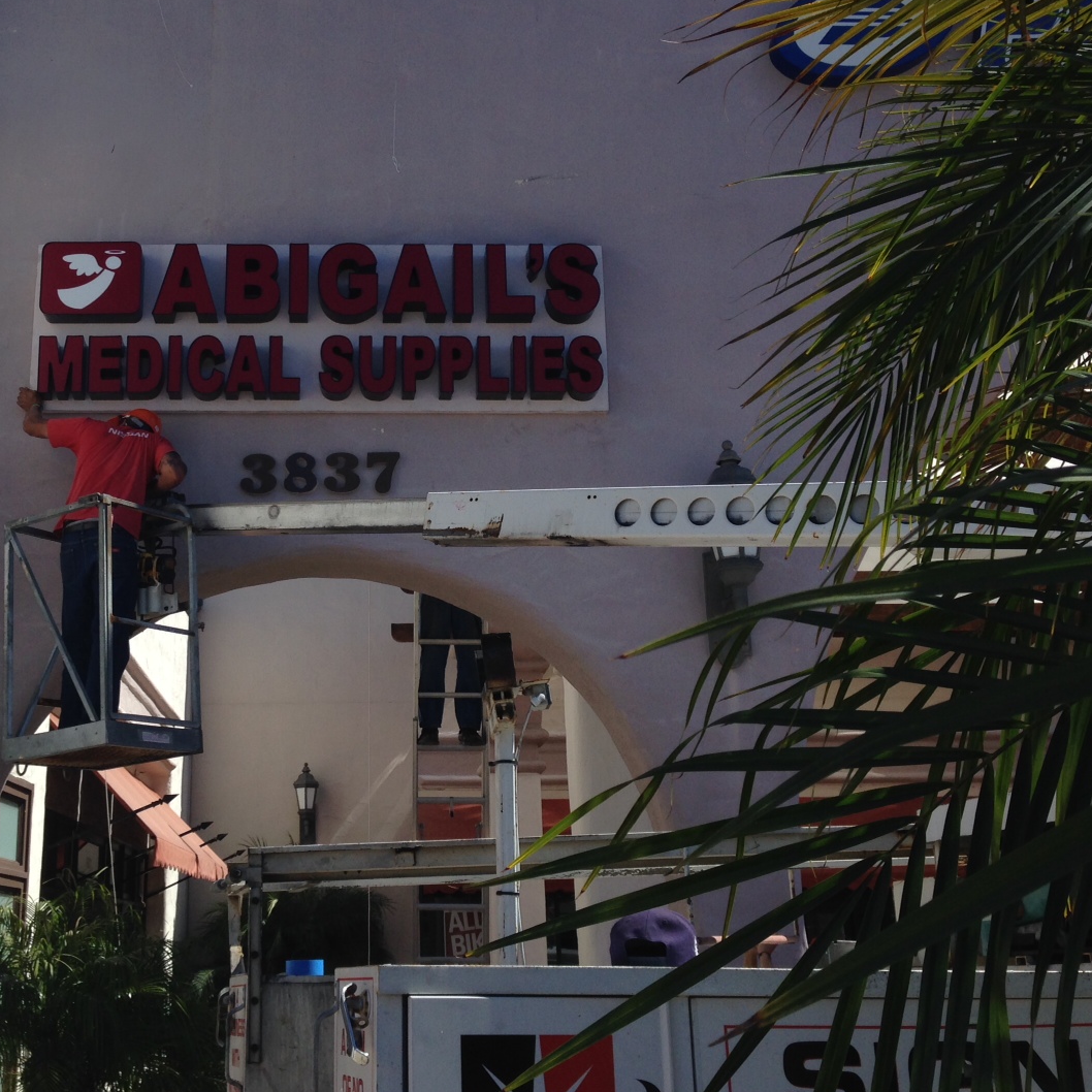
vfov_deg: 37.5
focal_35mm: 45
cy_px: 494
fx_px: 1606
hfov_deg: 37.3
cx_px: 396
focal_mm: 4.12
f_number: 2.4
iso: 50
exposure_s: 1/1808
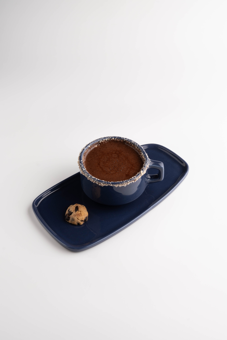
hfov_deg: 18.2
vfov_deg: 27.0
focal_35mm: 75
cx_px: 114
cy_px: 170
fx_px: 709
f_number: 14
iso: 100
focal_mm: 50
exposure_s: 1/100
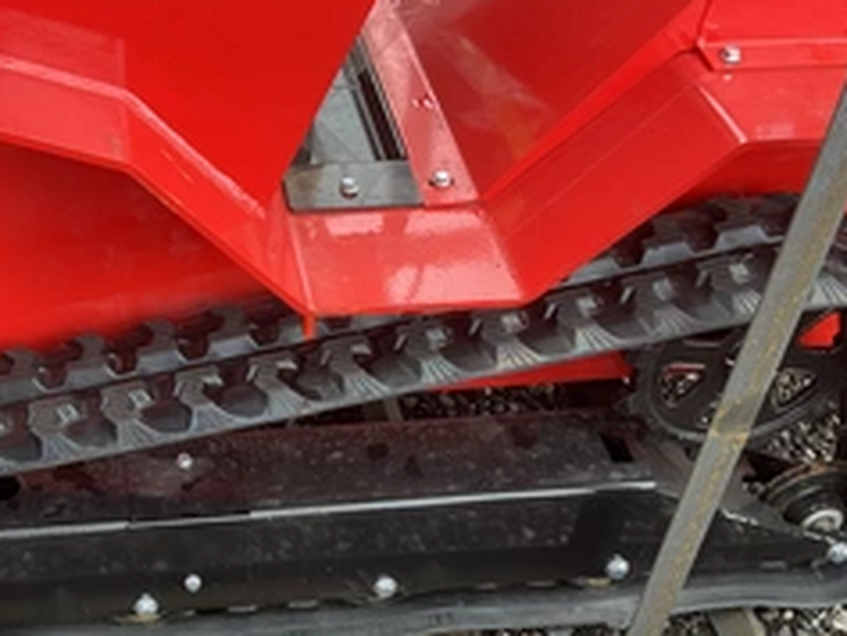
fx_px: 1200
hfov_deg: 38.5
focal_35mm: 49
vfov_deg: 29.2
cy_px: 486
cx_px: 282
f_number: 1.8
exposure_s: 1/122
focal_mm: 3
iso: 50
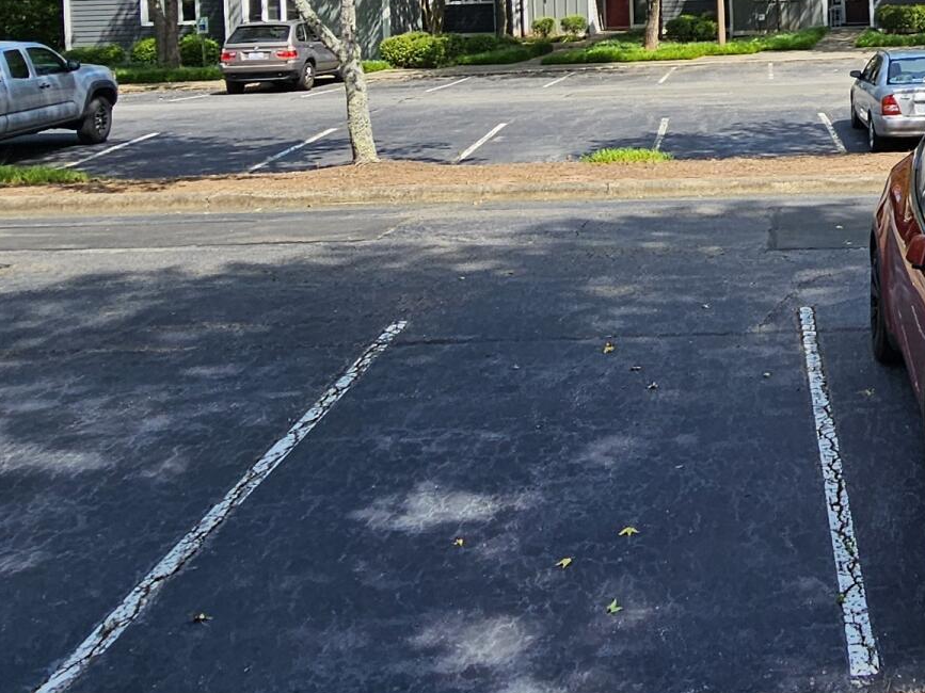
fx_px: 1202
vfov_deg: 28.3
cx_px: 983
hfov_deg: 36.5
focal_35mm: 45
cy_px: -123
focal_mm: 2.2
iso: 50
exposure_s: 1/1628
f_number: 2.2
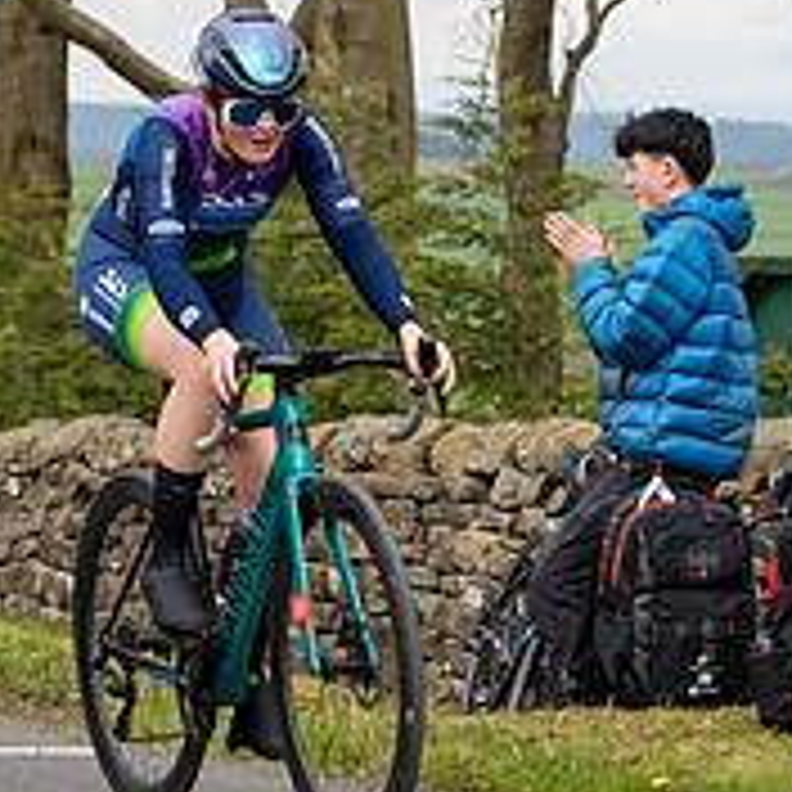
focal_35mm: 207
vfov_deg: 8.4
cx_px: -220
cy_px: 227
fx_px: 5358
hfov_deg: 8.3
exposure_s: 1/640
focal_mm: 74
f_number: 4
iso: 200
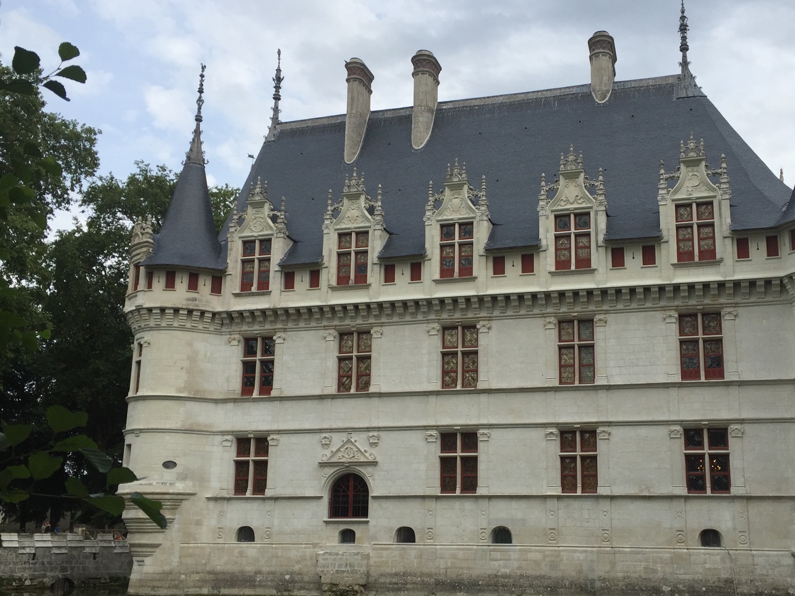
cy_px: 338
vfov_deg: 37.7
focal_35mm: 38
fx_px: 873
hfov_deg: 48.7
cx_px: 476
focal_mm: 4.15
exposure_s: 1/1319
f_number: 2.2
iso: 32
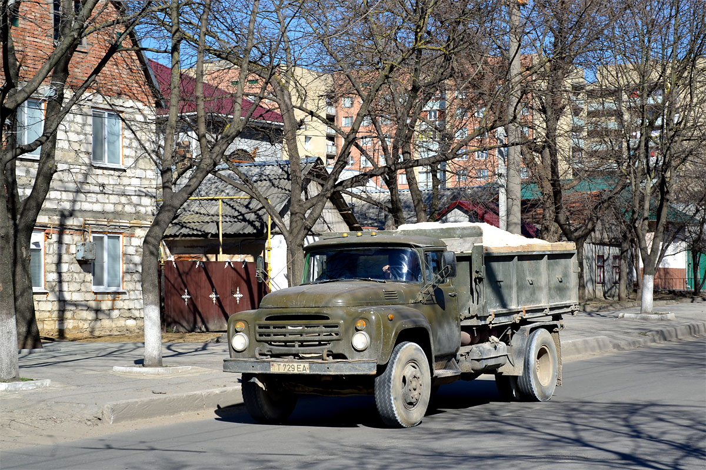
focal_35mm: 72
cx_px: 353
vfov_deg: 18.9
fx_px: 1412
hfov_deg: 28.1
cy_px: 235
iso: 100
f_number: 4.8
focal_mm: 48
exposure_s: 1/500
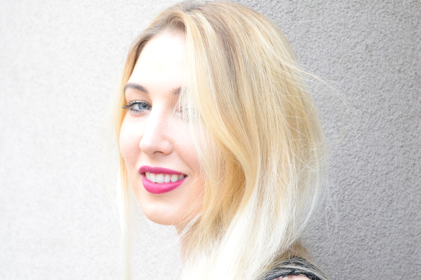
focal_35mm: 82
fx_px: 964
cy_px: 140
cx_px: 210
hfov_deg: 24.6
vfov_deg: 16.5
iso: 3200
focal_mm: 55
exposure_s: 1/400
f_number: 5.6
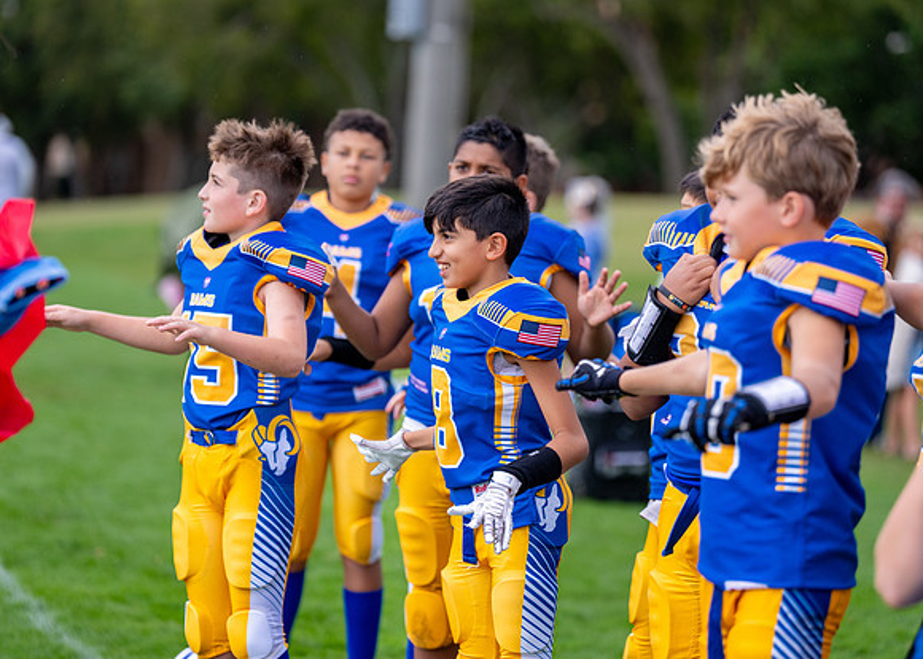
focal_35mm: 163
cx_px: 449
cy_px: 306
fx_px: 4279
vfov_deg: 8.8
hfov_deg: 12.3
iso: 500
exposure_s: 1/1250
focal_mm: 144
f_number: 2.8
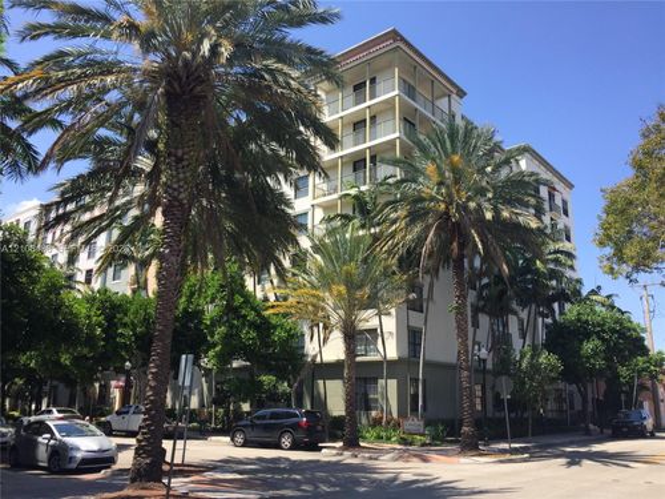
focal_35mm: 29
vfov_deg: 48.2
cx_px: 332
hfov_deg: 61.7
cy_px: 250
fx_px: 557
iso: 32
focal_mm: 4.15
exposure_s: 1/1068
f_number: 2.2
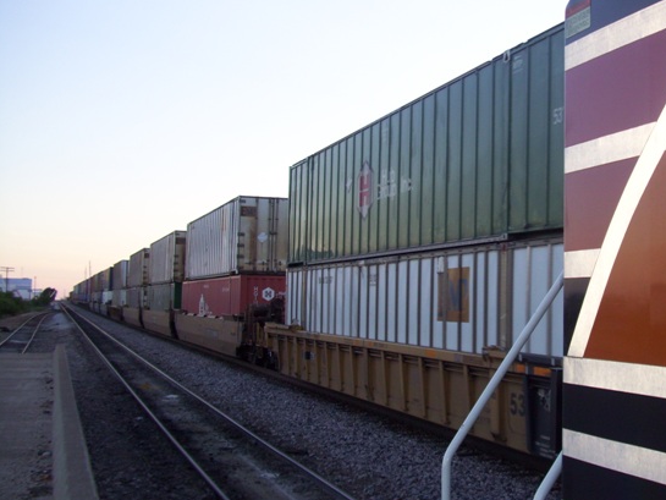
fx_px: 904
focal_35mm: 47
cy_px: 240
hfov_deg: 39.5
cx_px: 486
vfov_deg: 30.9
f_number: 2.9
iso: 80
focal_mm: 5.7
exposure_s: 1/100
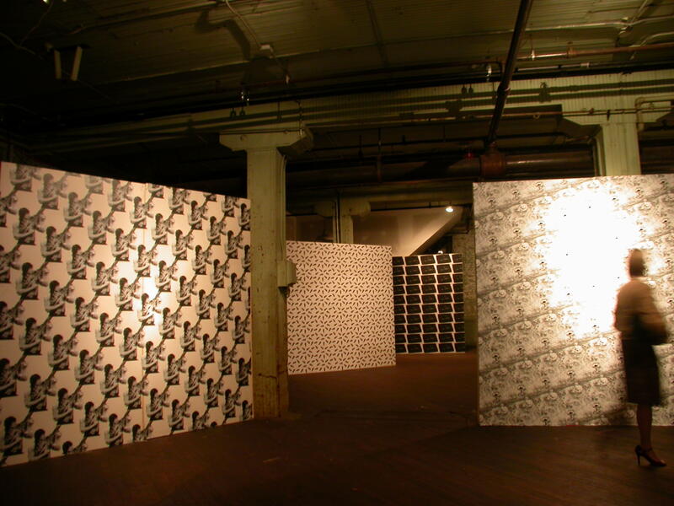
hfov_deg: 49.0
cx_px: 337
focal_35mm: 38
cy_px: 253
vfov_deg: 37.7
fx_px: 740
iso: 103
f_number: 2.6
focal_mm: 7.85
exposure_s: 1/4.1
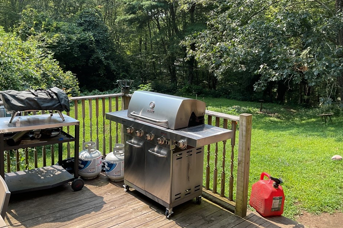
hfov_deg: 57.2
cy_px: 103
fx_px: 314
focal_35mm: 33
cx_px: 161
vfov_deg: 39.9
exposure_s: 1/428
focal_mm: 3
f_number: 1.8
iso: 16
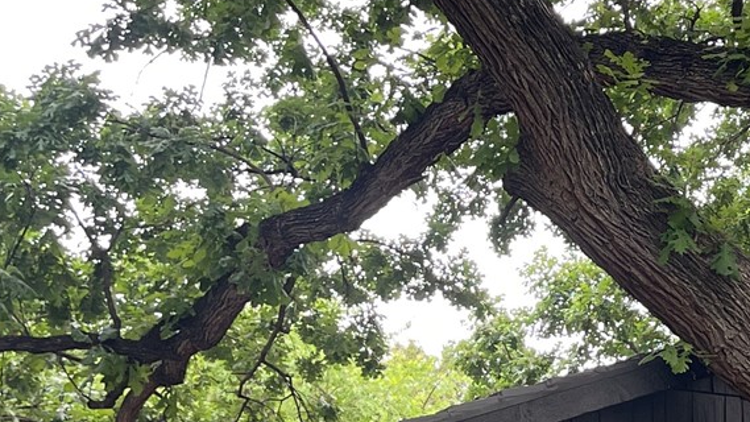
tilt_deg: +8.9
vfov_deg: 12.1
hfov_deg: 18.9
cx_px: 1160
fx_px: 1949
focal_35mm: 98
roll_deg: +1.5
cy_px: 487
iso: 80
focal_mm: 5.1
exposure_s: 1/121
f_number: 1.6
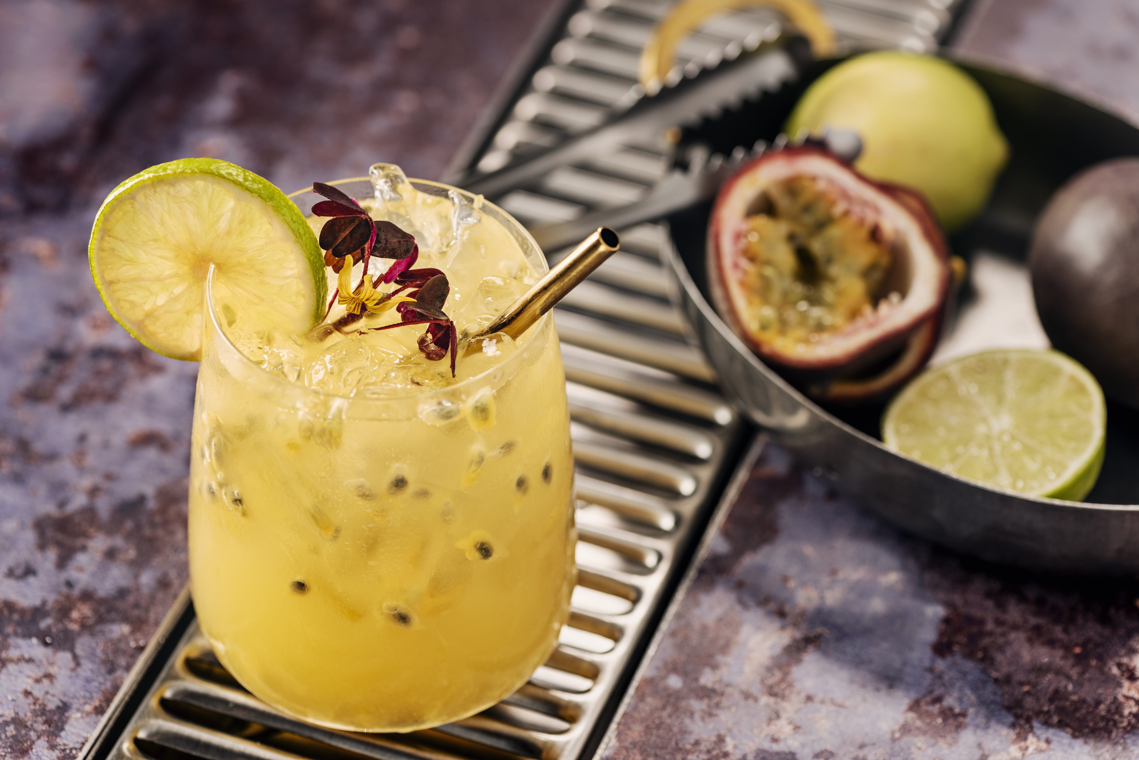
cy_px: 380
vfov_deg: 13.1
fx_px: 3323
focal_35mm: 105
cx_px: 570
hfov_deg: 19.5
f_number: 5.6
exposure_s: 1/160
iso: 100
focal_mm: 105
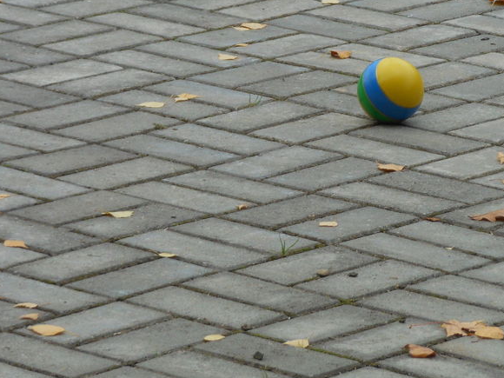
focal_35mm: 340
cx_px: 289
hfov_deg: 5.8
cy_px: 130
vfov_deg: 4.4
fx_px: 4950
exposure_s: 1/80
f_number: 5.8
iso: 80
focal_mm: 39.1
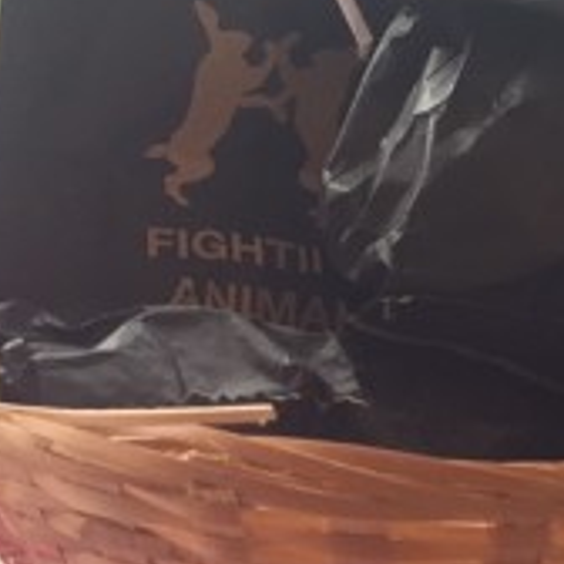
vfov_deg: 11.0
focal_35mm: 156
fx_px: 2876
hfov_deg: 11.2
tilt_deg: -12.9
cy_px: 698
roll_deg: -3.1
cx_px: 430
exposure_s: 1/33
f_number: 2.2
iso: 50
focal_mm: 4.15
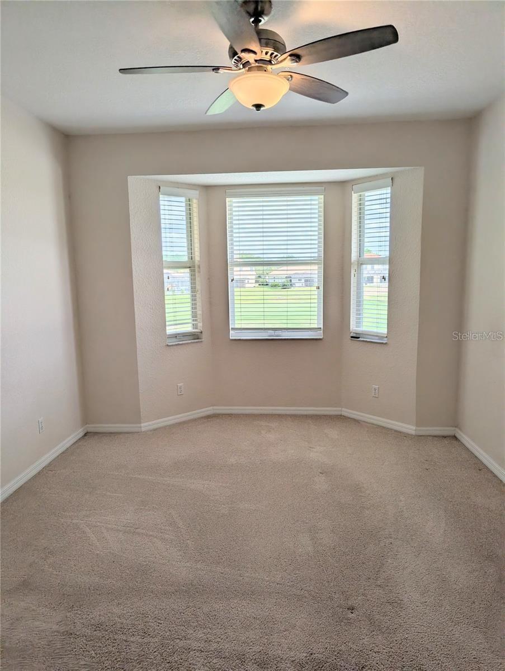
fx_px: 466
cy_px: 336
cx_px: 252
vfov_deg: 71.5
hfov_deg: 56.9
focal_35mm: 24
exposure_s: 1/3876
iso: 23
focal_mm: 6.9
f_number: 1.68
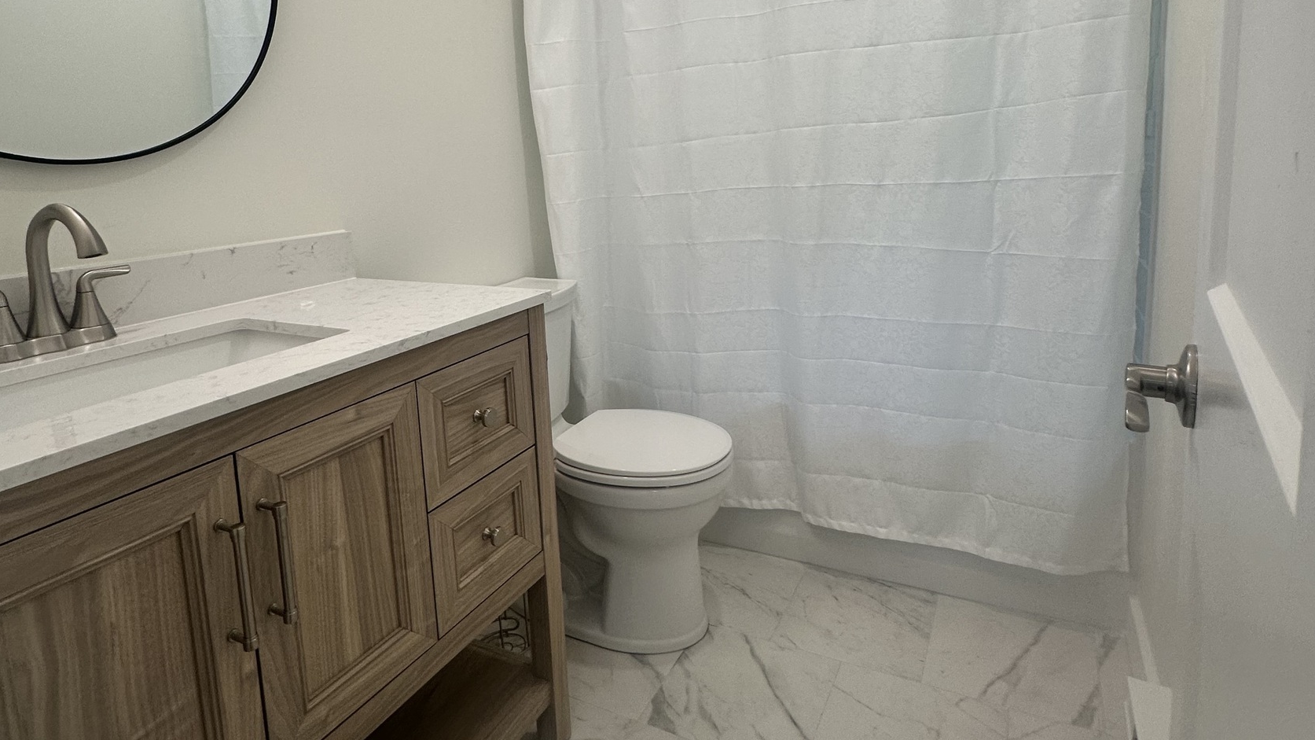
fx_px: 732
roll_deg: +1.9
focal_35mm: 21
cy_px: 249
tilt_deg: -7.4
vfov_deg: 52.6
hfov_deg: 83.8
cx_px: 663
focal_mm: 2.22
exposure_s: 1/120
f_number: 2.2
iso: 80
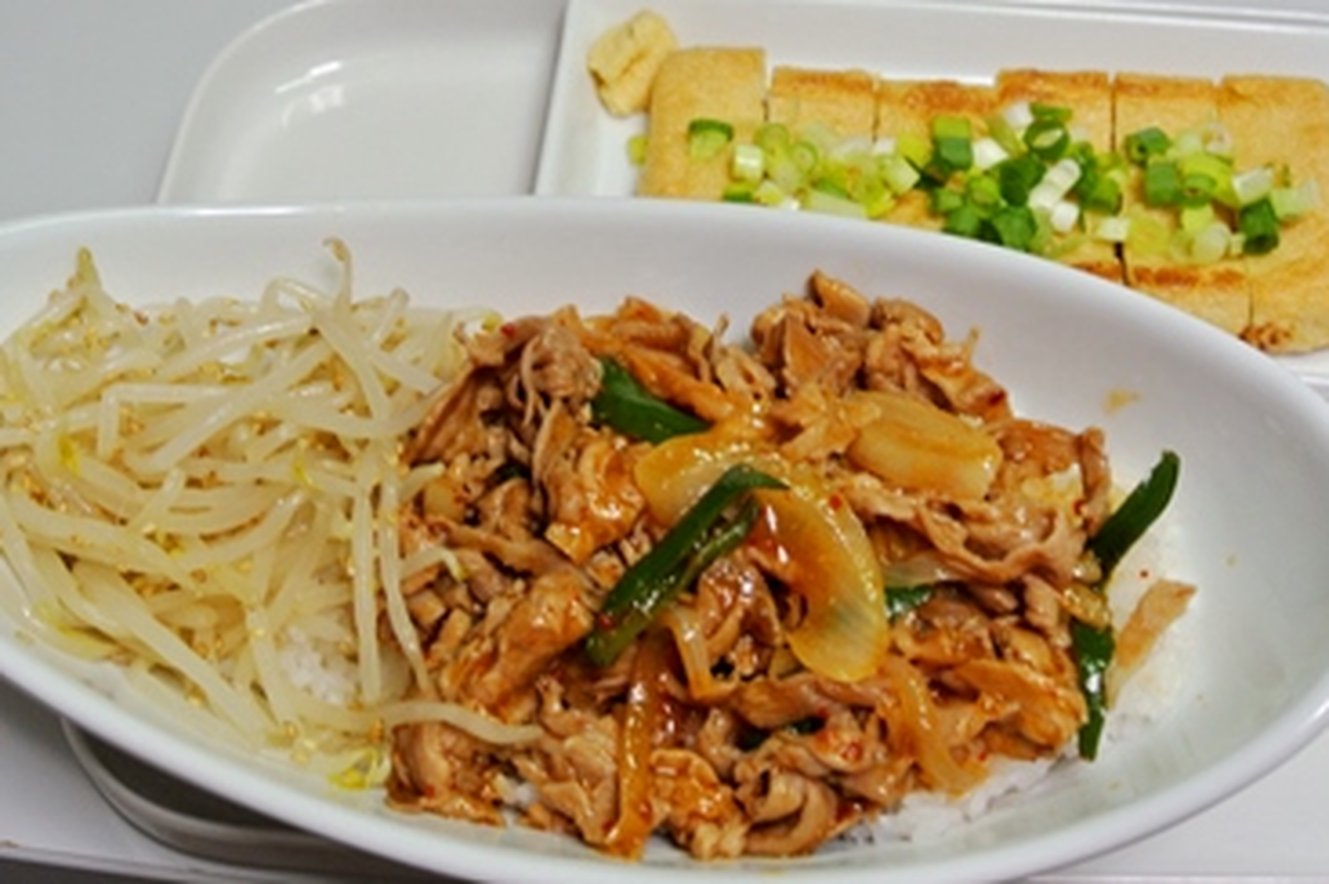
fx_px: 1807
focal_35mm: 49
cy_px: 424
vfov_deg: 27.5
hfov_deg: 40.4
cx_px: 652
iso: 450
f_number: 4.5
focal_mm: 16.9
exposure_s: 1/60
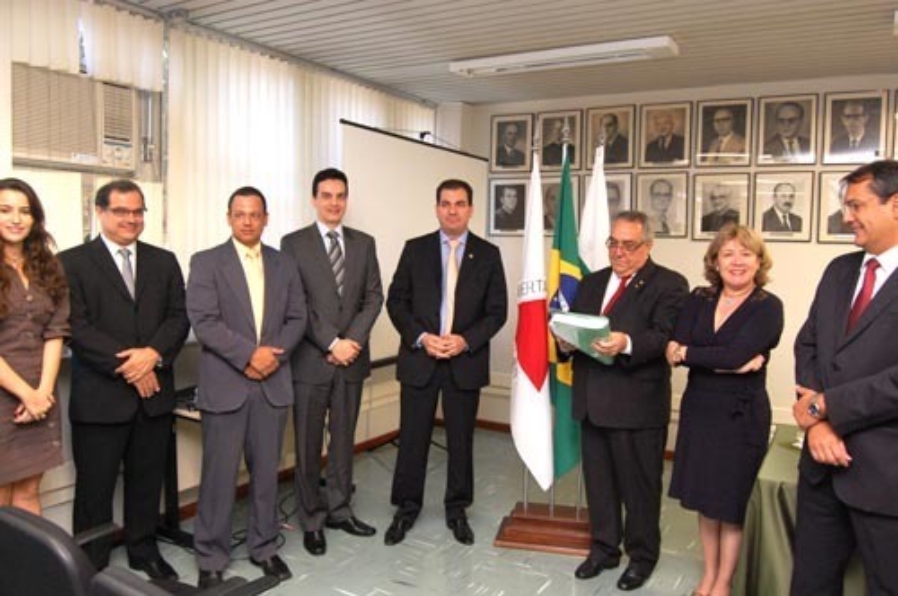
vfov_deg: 47.8
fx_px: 673
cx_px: 449
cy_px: 298
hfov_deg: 67.4
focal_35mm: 27
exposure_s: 1/60
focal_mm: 18
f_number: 5.6
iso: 800
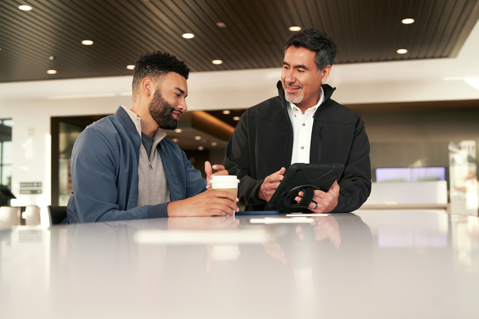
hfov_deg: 39.6
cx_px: 240
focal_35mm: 50
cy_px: 160
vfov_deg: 27.0
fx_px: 665
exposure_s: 1/1000
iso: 800
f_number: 3.2
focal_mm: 50
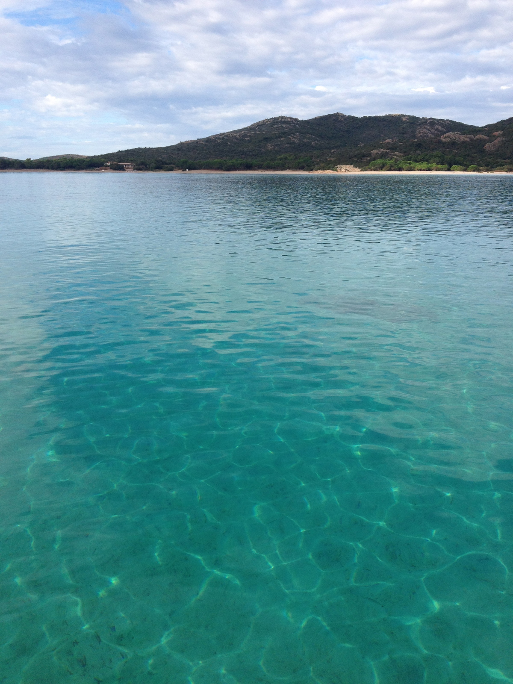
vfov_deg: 52.6
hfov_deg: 40.7
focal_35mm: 35
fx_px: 692
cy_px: 342
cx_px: 256
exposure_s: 1/1255
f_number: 2.4
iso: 64
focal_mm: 4.28
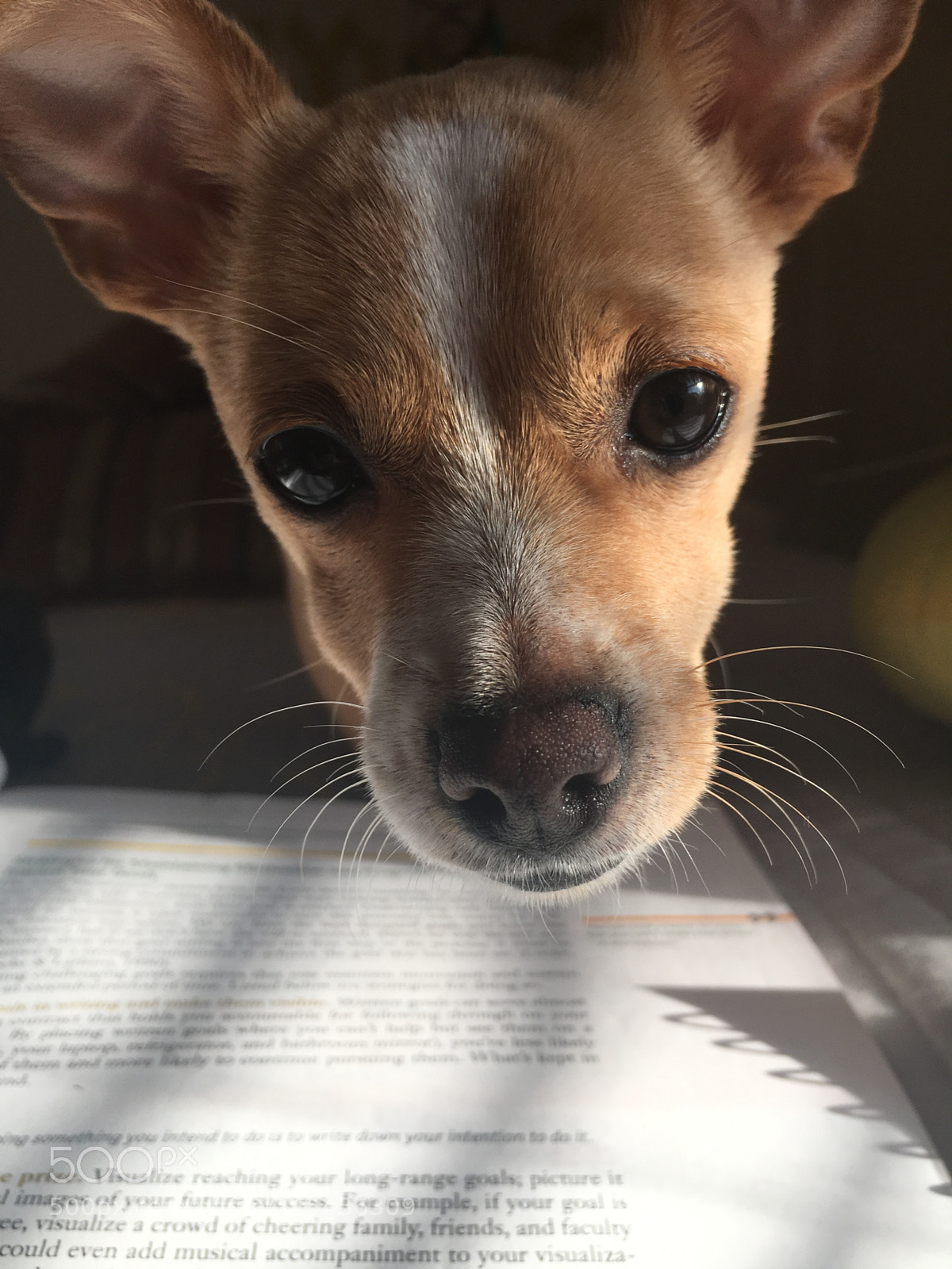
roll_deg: +1.4
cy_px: 634
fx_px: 1063
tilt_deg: -6.4
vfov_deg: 61.7
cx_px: 476
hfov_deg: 48.2
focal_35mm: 29
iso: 25
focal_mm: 4.15
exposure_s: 1/348
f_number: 2.2
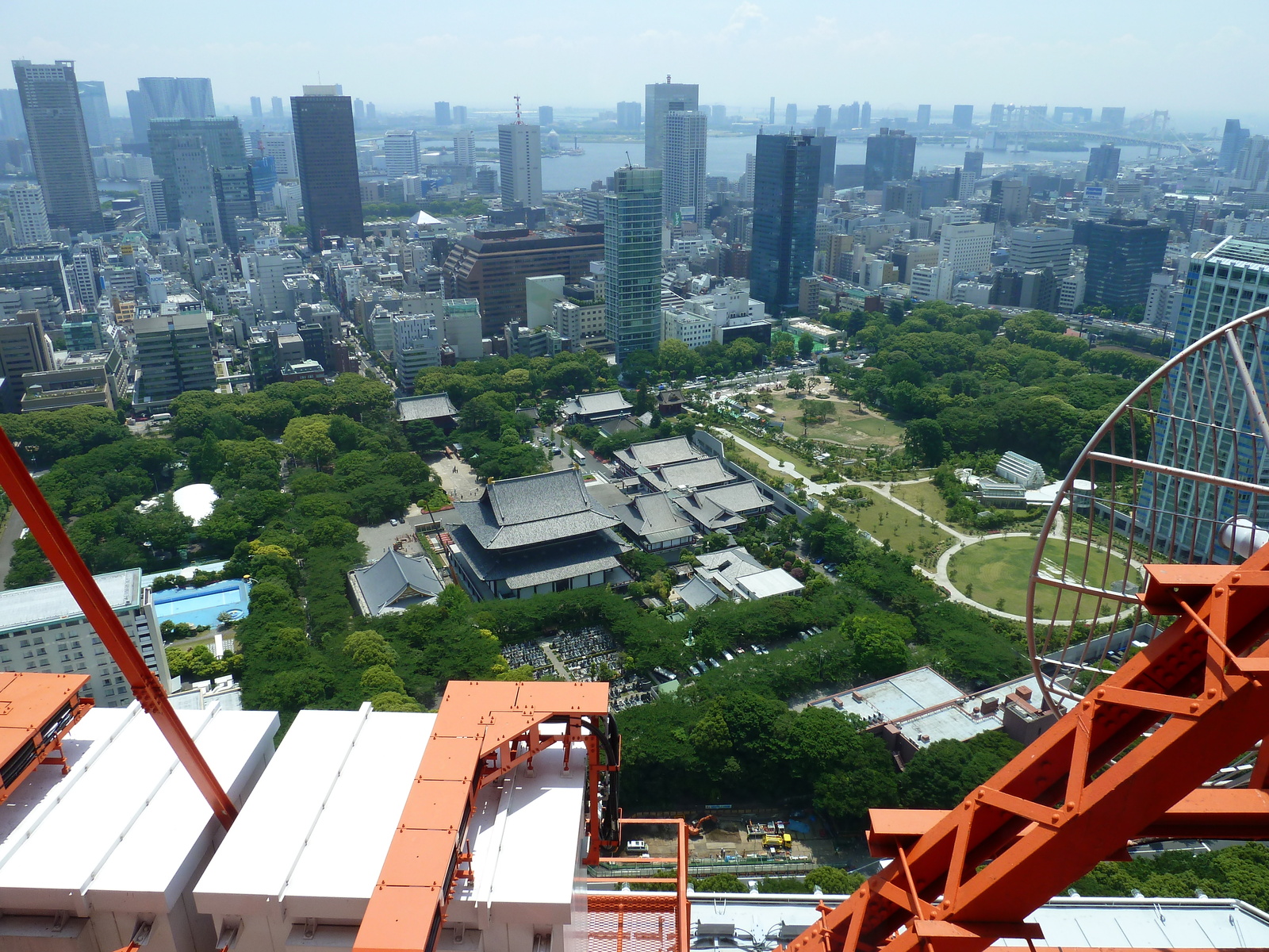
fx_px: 916
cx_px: 634
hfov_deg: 69.4
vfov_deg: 54.9
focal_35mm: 25
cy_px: 476
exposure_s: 1/400
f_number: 4.5
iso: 80
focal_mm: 4.1
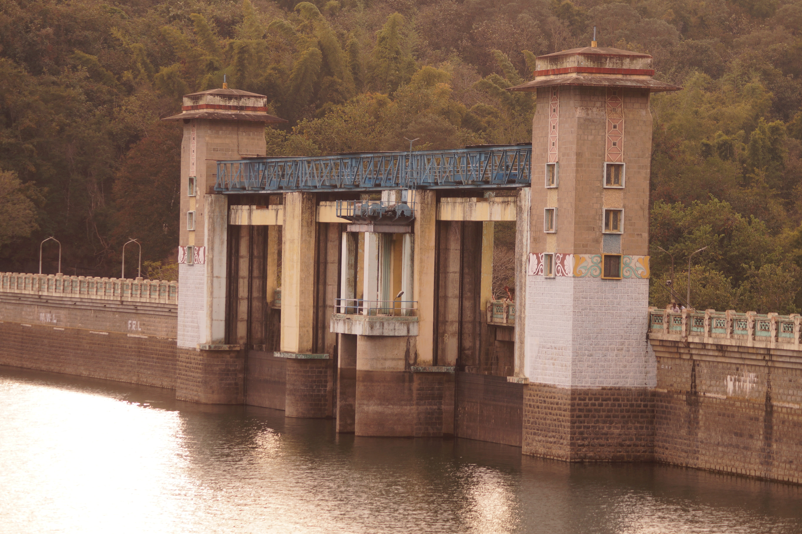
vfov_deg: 10.7
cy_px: 267
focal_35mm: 128
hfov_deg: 16.1
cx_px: 401
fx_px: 2839
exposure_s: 1/200
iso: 125
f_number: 5.6
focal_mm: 85
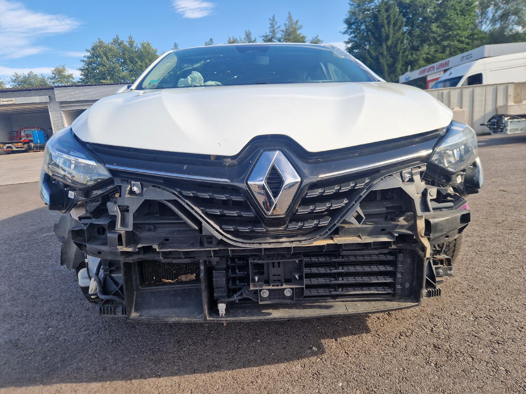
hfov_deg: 73.9
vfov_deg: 58.9
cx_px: 263
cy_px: 197
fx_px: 349
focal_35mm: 23
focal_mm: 5.4
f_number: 1.8
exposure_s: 1/625
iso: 50
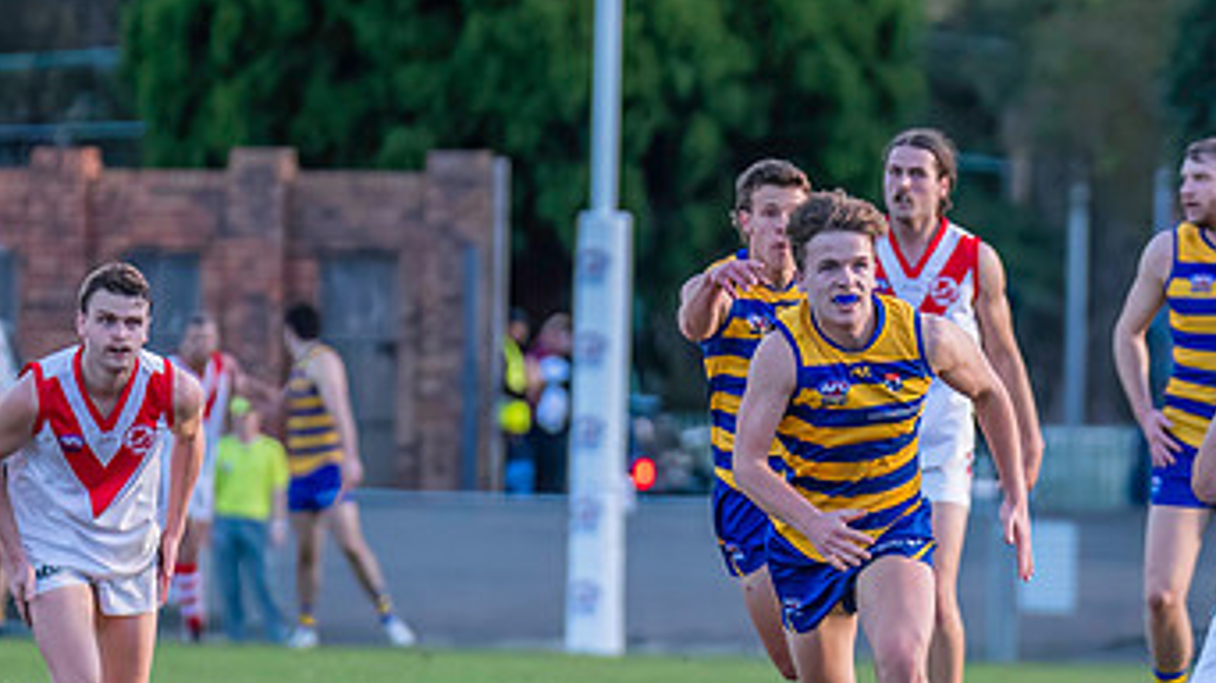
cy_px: 451
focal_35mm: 632
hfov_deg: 3.4
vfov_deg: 1.9
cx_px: 986
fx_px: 20368
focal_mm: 240
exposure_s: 1/1600
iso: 2000
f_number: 4
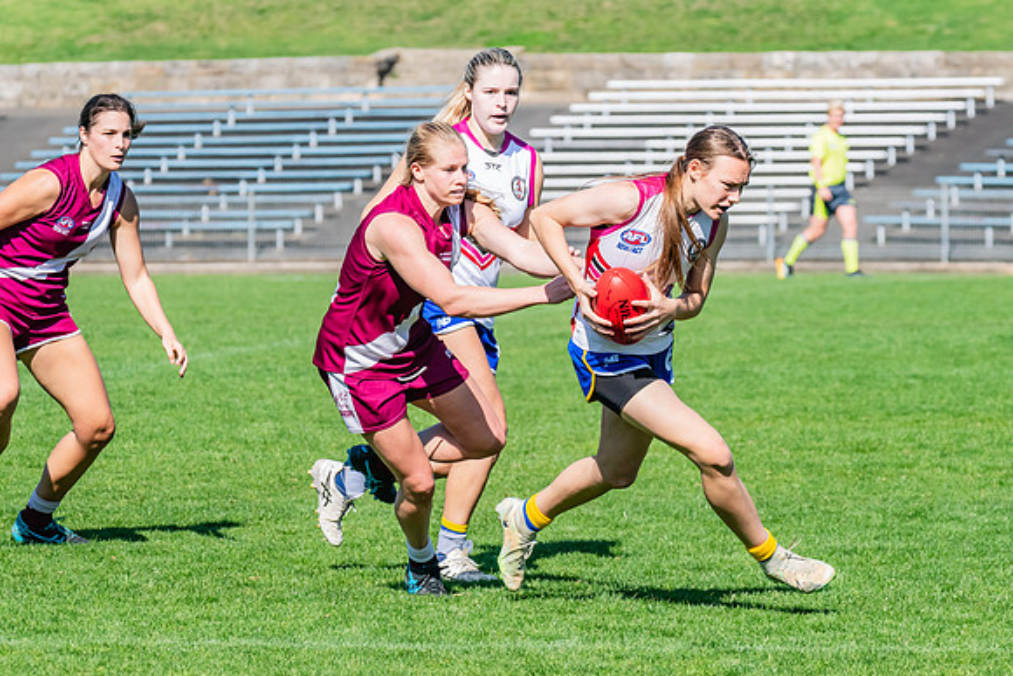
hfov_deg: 6.3
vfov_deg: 4.2
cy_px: 454
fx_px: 9172
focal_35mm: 326
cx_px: 687
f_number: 10
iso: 800
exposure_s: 1/1250
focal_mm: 240
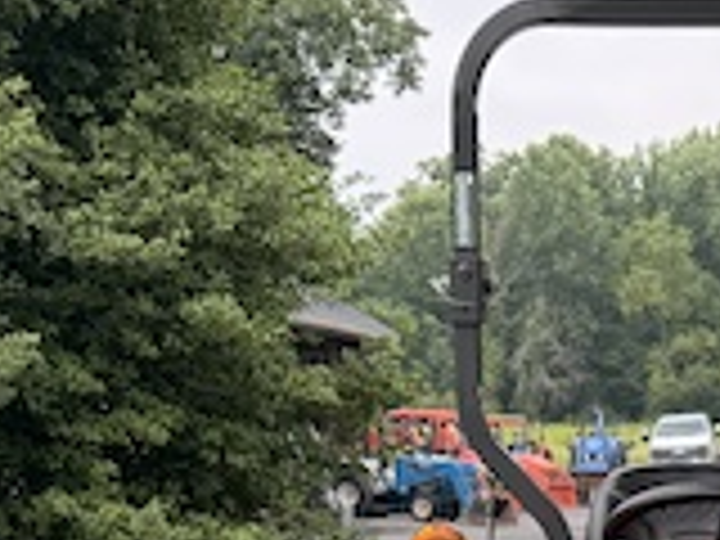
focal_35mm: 120
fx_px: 2496
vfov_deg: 10.6
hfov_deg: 16.2
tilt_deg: -17.4
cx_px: 648
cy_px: 1292
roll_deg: -0.7
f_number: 1.78
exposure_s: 1/943
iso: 80
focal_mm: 6.76
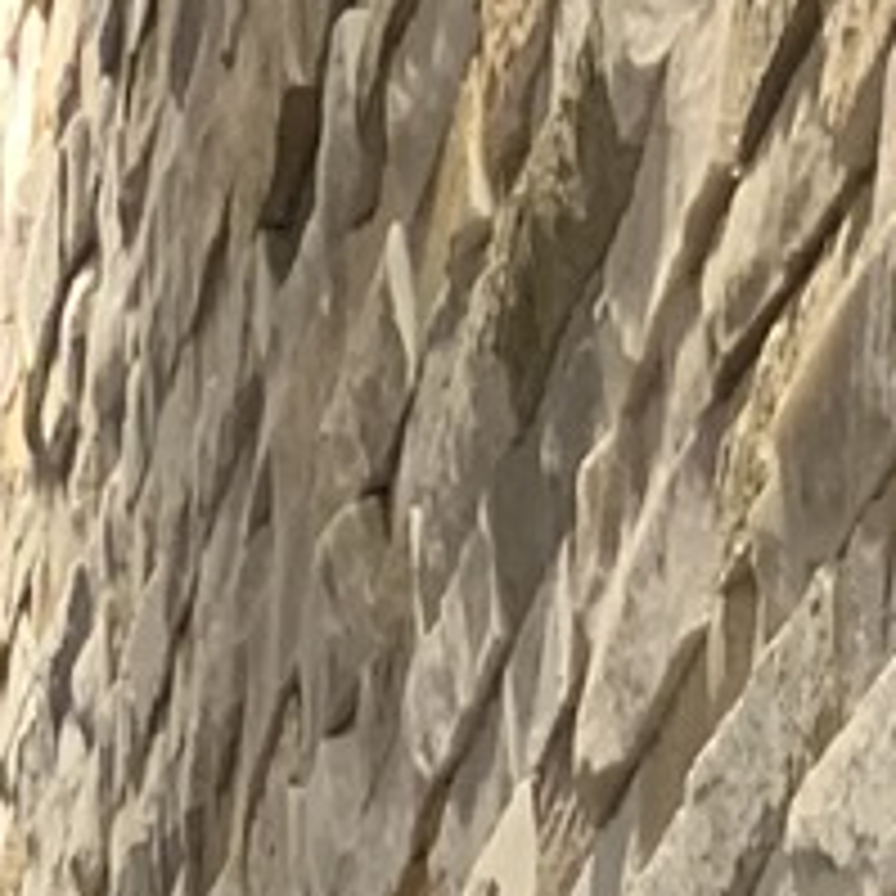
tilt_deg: -5.2
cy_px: 4025
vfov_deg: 5.9
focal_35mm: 236
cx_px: 27
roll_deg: +0.5
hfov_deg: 7.4
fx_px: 6911
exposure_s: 1/60
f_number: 1.8
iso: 125
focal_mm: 4.25
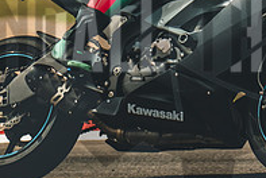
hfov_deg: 1.6
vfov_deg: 1.1
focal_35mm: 1295
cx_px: 306
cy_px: -2
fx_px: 9583
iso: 500
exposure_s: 1/1600
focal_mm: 234.8
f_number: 5
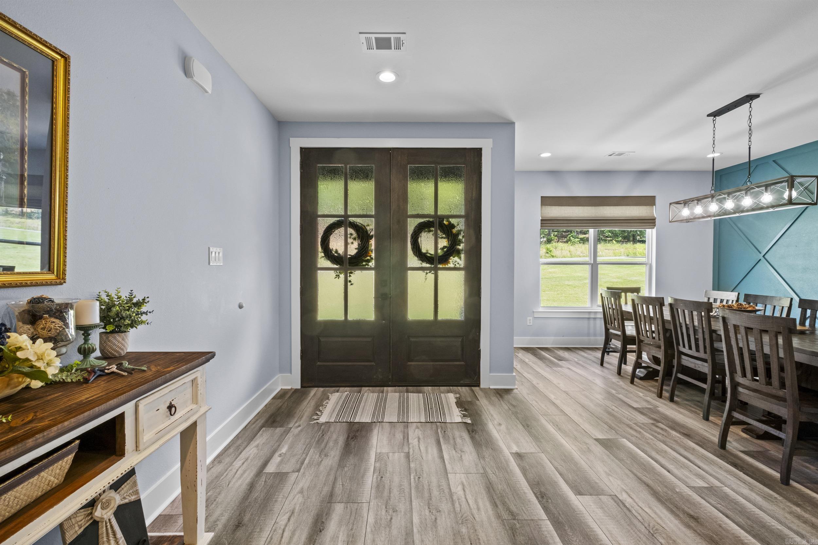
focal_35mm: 15
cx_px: 409
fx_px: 341
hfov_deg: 100.4
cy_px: 272
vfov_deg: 77.3
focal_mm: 10
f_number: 9
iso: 400
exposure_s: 1/2.5
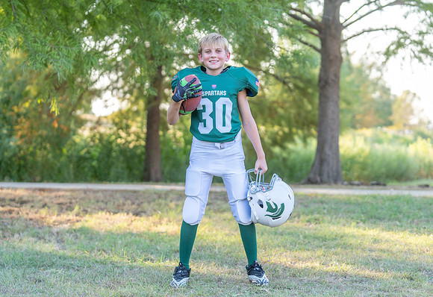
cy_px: 154
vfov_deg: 17.1
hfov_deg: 24.7
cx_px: 219
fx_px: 990
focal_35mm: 82
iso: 250
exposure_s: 1/320
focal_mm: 76
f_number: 2.8
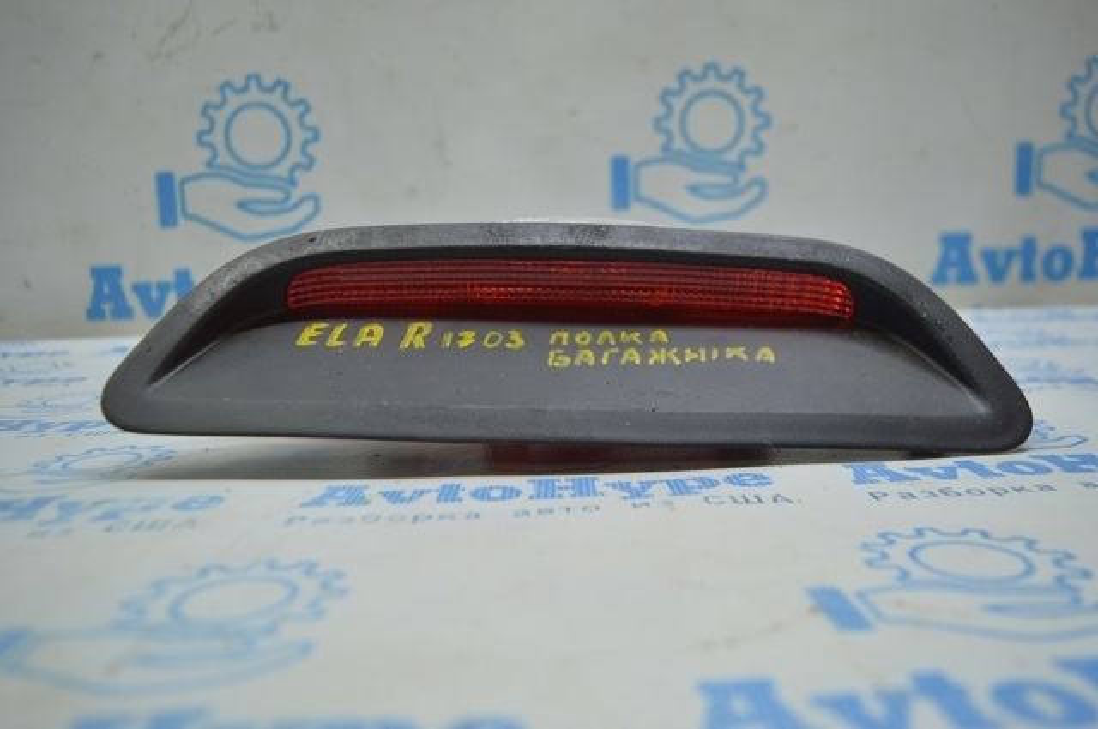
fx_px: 914
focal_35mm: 30
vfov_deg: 43.5
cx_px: 549
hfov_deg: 62.0
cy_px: 364
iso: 400
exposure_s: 1/100
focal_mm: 20
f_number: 3.5
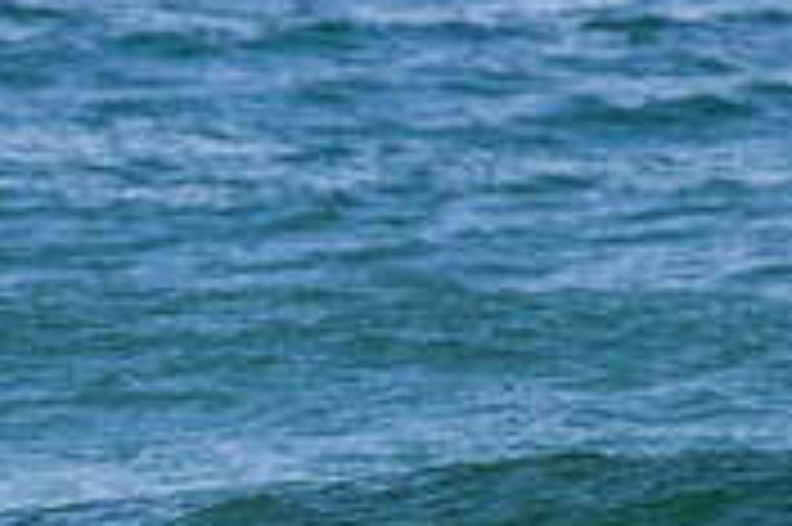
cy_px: 758
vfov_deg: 0.5
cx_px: -320
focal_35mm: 2640
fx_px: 58025
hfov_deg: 0.8
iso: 2000
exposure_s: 1/2000
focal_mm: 800
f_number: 11
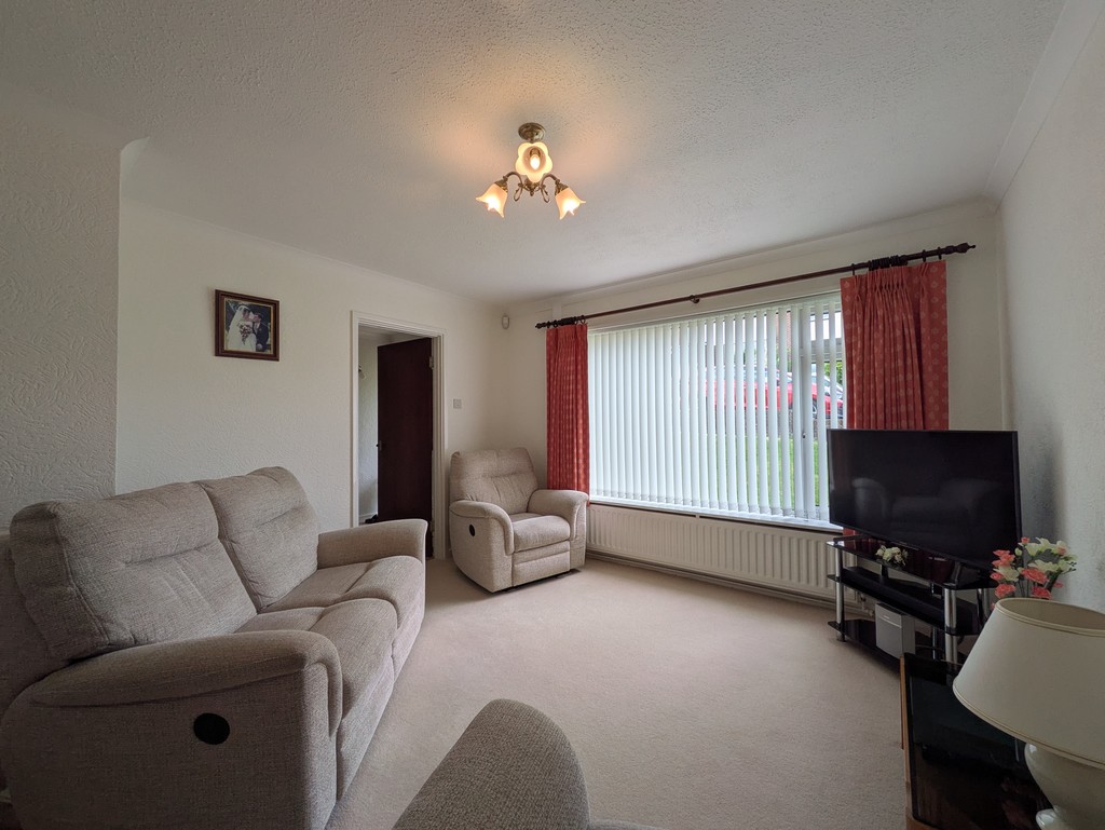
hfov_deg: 102.0
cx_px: 552
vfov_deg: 85.7
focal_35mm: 14
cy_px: 415
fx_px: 447
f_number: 2.2
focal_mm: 1.83
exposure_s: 1/200
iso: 47
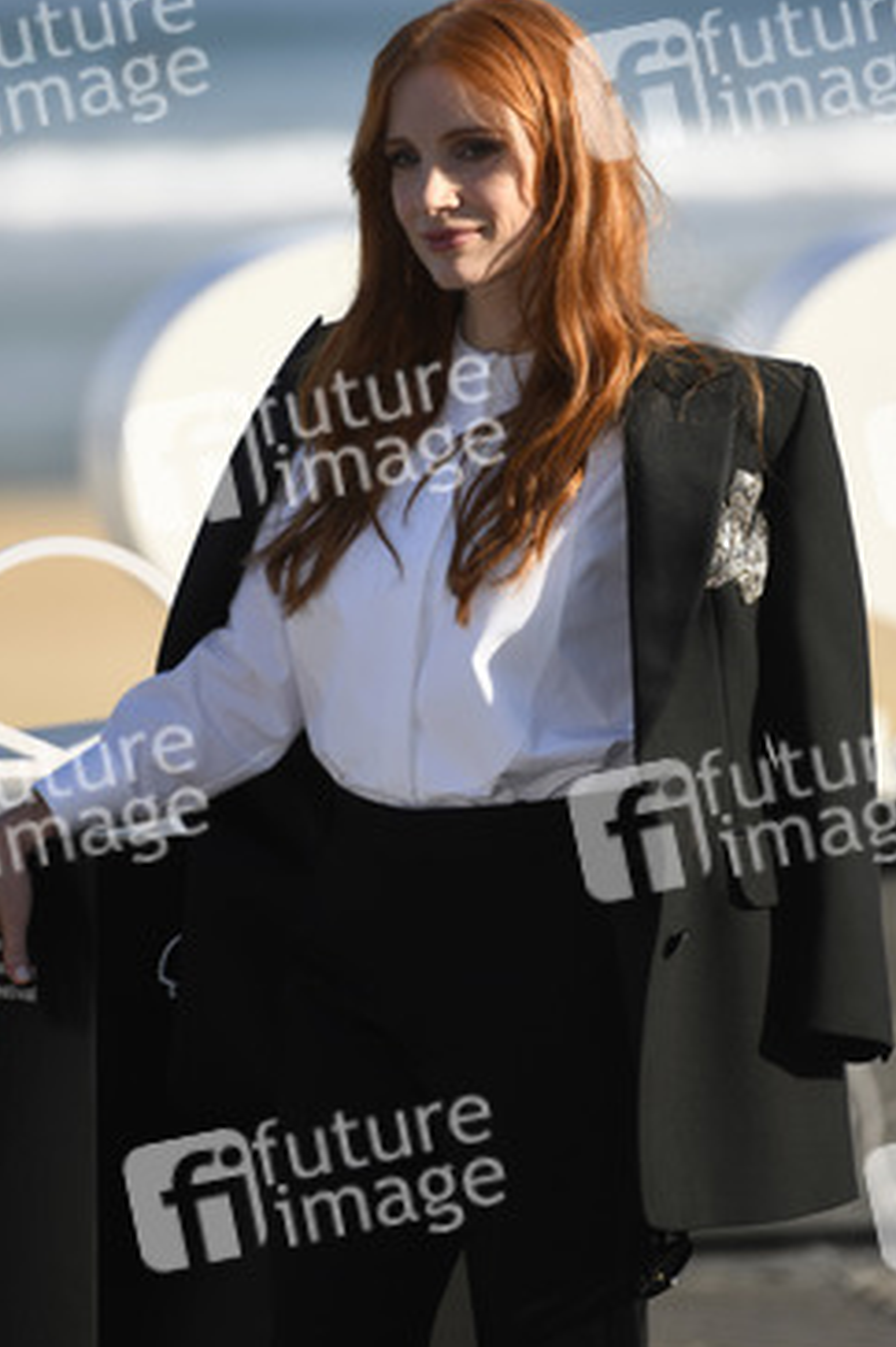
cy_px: 629
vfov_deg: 9.4
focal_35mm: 220
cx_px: 422
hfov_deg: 6.2
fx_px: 8228
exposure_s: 1/3200
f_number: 3.2
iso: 250
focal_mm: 200
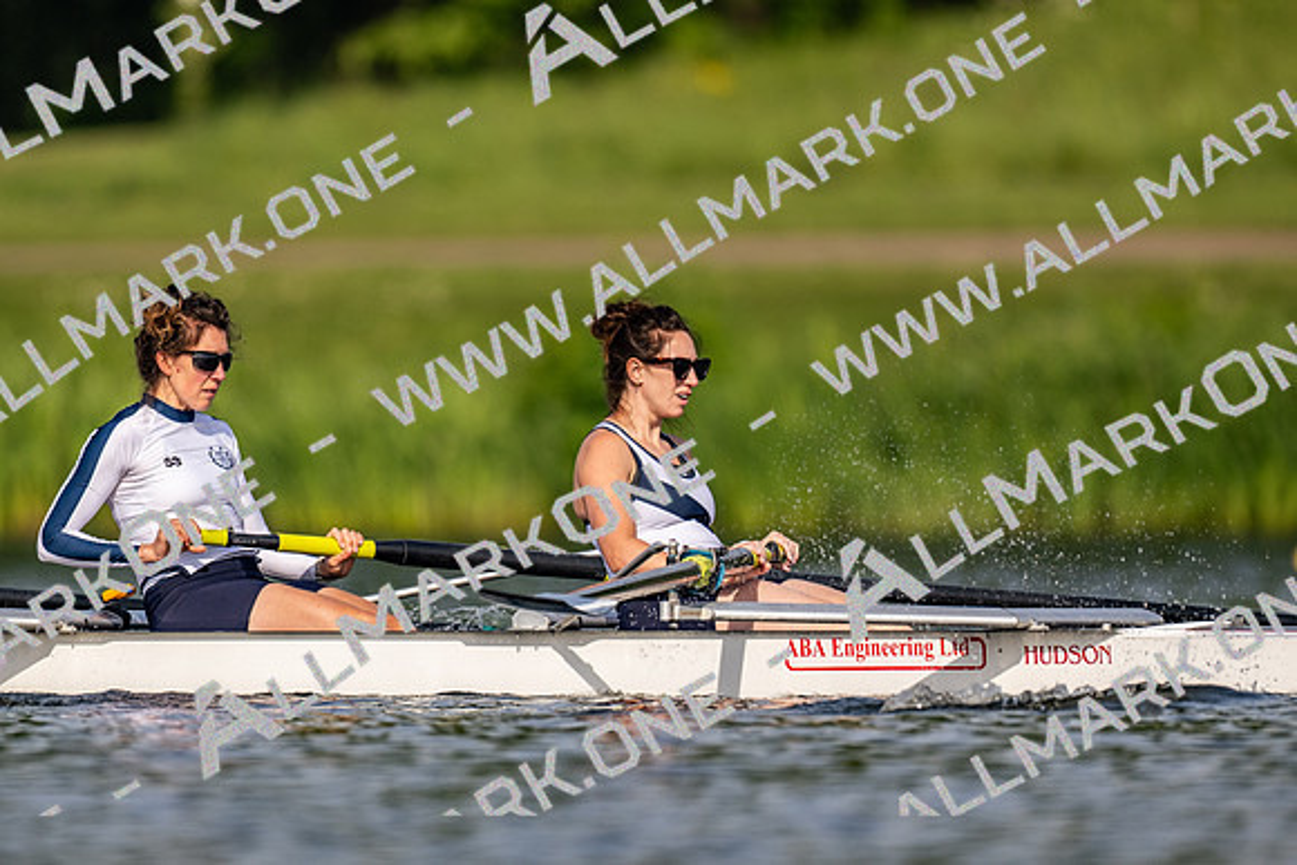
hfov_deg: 2.3
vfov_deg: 1.5
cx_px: 648
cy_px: 432
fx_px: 32448
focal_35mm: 900
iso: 220
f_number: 4
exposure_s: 1/2500
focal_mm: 600
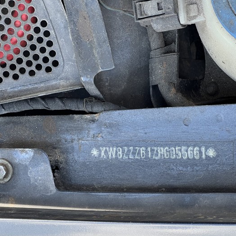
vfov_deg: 17.4
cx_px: 122
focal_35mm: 100
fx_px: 771
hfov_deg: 17.4
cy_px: 138
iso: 50
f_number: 2.8
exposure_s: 1/99
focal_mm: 9
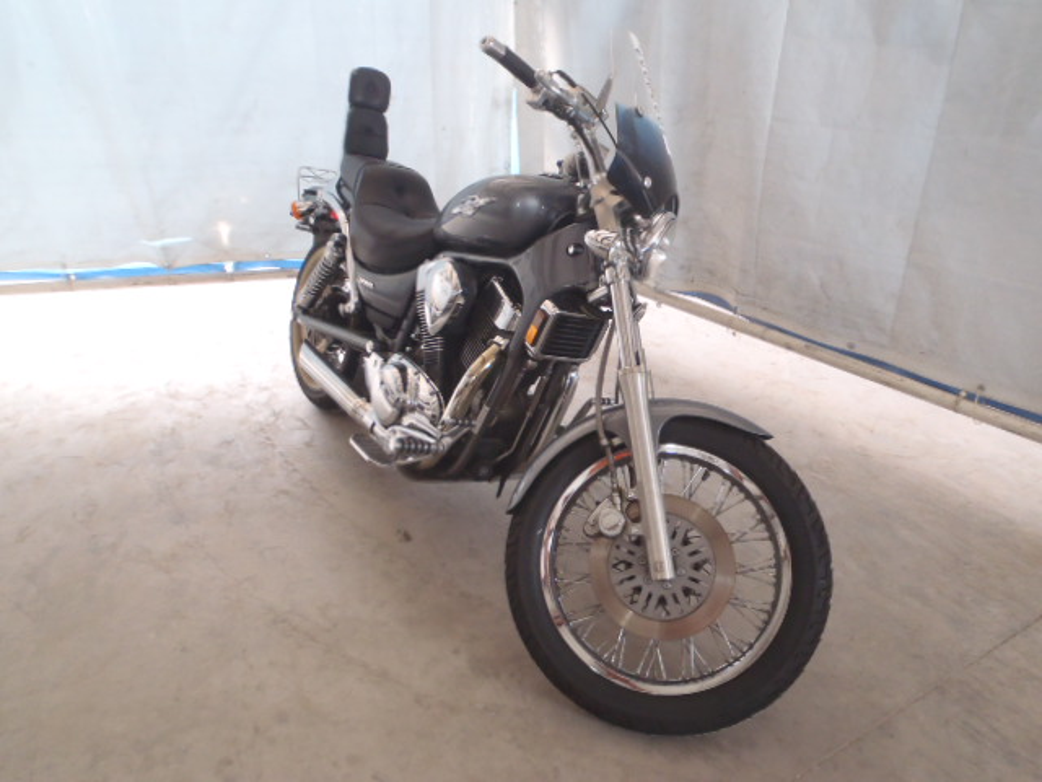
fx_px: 843
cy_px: 391
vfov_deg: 49.7
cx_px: 521
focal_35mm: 28
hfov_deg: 63.4
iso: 200
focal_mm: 5
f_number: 3.5
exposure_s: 1/10
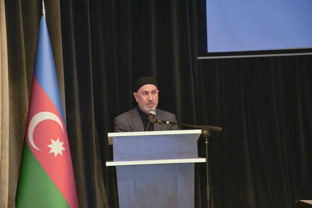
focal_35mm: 142
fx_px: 1231
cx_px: 156
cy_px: 104
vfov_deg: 9.7
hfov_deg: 14.4
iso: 1250
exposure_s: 1/50
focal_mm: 95
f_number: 6.3
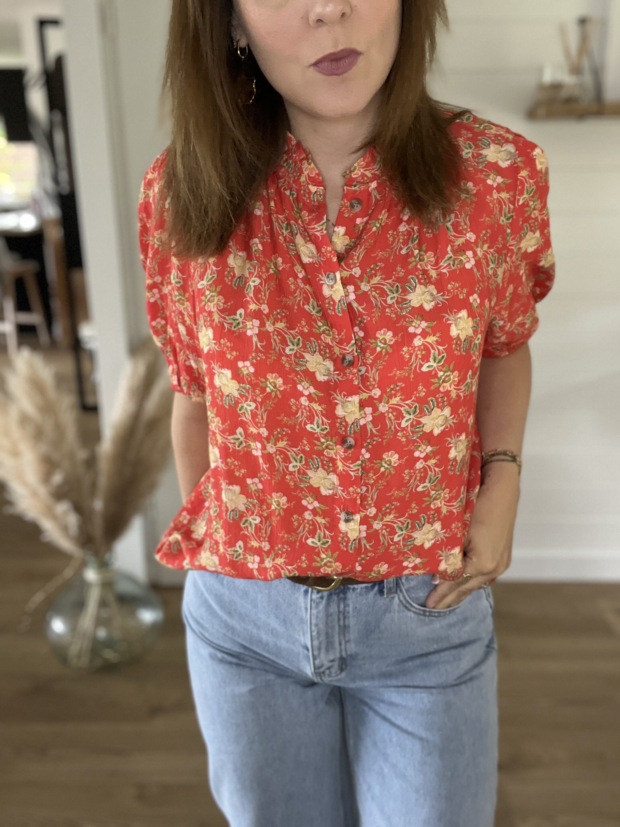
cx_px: 310
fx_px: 716
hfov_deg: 46.8
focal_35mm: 30
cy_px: 414
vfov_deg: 60.0
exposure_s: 1/60
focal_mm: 2.71
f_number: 2.2
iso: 320
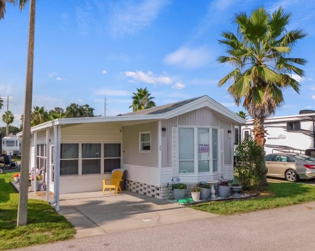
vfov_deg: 48.4
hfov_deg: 58.7
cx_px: 145
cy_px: 130
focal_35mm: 30
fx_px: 279
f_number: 6.2
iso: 125
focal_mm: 4.5
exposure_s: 1/400
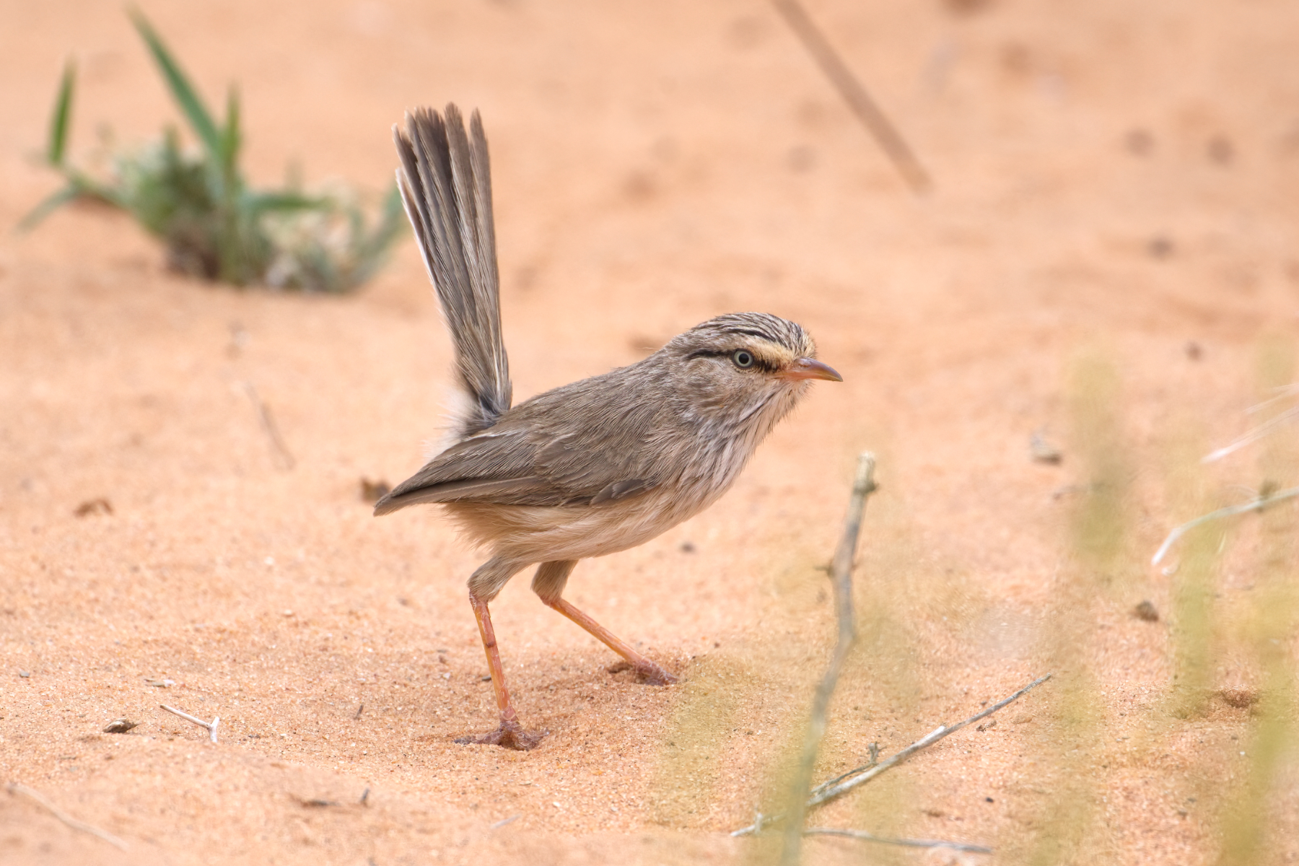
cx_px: 650
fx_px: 30308
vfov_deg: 1.6
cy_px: 433
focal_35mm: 840
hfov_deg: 2.5
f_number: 9
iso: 640
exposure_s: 1/1000
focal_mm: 840
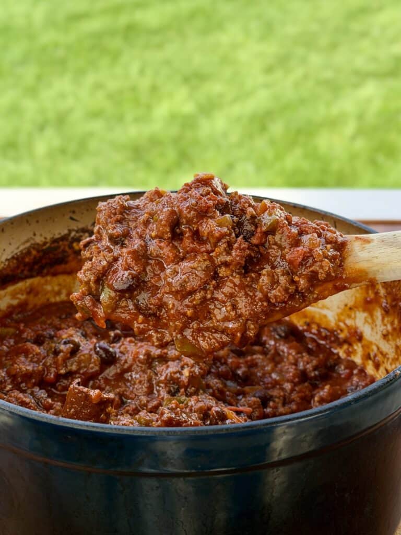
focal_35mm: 48
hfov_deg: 30.3
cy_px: 268
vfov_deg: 39.7
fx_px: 741
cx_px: 200
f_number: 1.78
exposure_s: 1/1041
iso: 64
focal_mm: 6.76
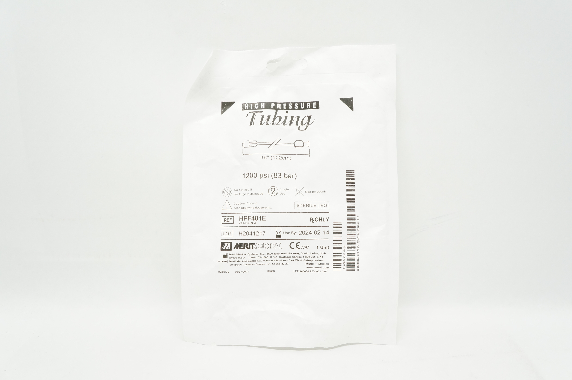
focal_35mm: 34
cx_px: 286
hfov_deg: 55.2
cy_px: 190
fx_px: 548
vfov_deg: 38.3
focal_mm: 23
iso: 800
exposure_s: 1/125
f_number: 5.6
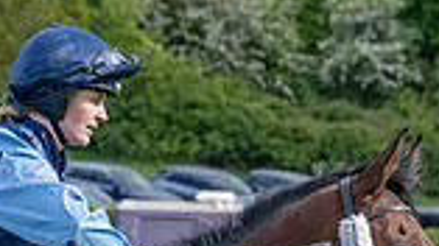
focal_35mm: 532
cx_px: -235
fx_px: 6187
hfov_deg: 4.0
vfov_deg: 2.3
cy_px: 516
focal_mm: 70
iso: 400
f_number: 4.5
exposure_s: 1/2500
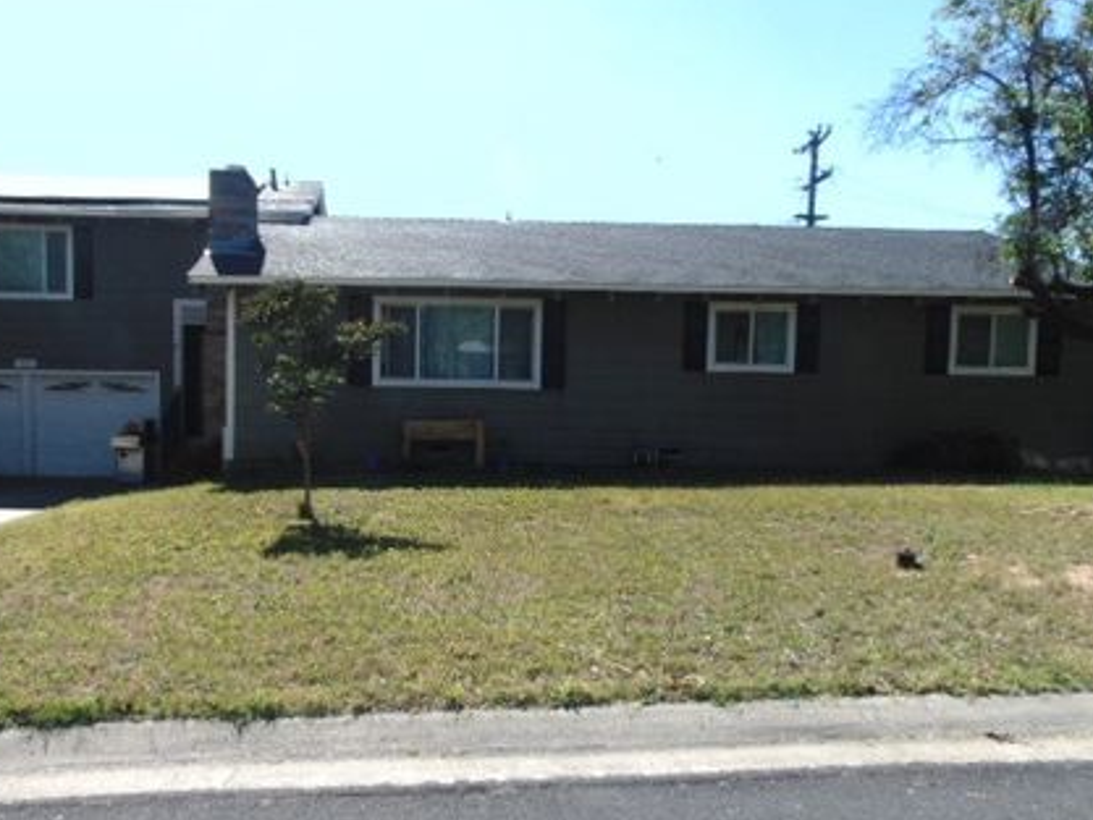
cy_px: 457
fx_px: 948
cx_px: 448
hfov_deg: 59.6
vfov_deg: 46.7
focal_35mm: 30
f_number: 7.7
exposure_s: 1/200
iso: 80
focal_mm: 4.5
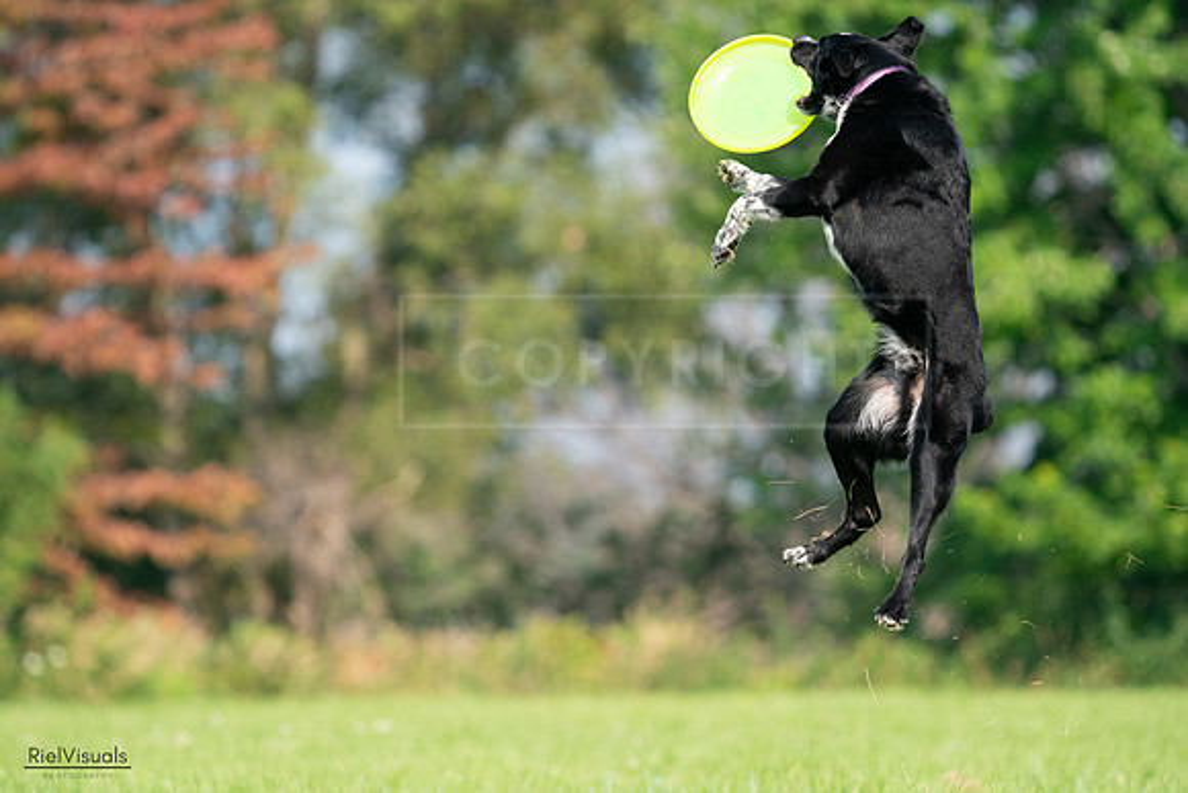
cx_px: 586
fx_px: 11539
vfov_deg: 3.9
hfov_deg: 5.9
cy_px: 396
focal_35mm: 350
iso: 2000
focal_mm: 341
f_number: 6.3
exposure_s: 1/4000
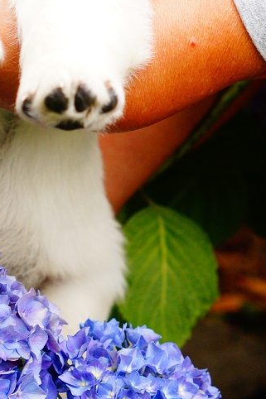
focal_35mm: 187
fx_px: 2074
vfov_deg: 10.8
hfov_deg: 7.3
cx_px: -30
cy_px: -52
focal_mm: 50
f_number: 3.5
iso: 800
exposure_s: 1/1000
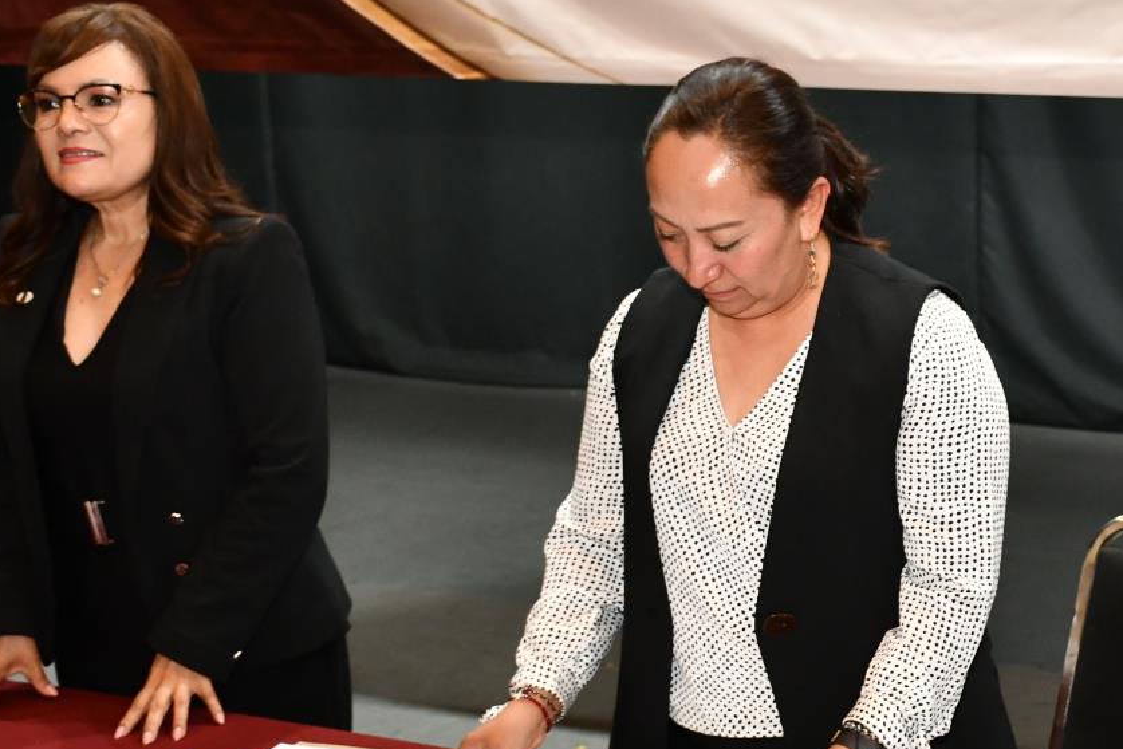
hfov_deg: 23.0
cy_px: 442
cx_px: 926
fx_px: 2714
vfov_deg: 15.7
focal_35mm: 87
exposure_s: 1/60
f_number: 4
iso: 1250
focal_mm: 30
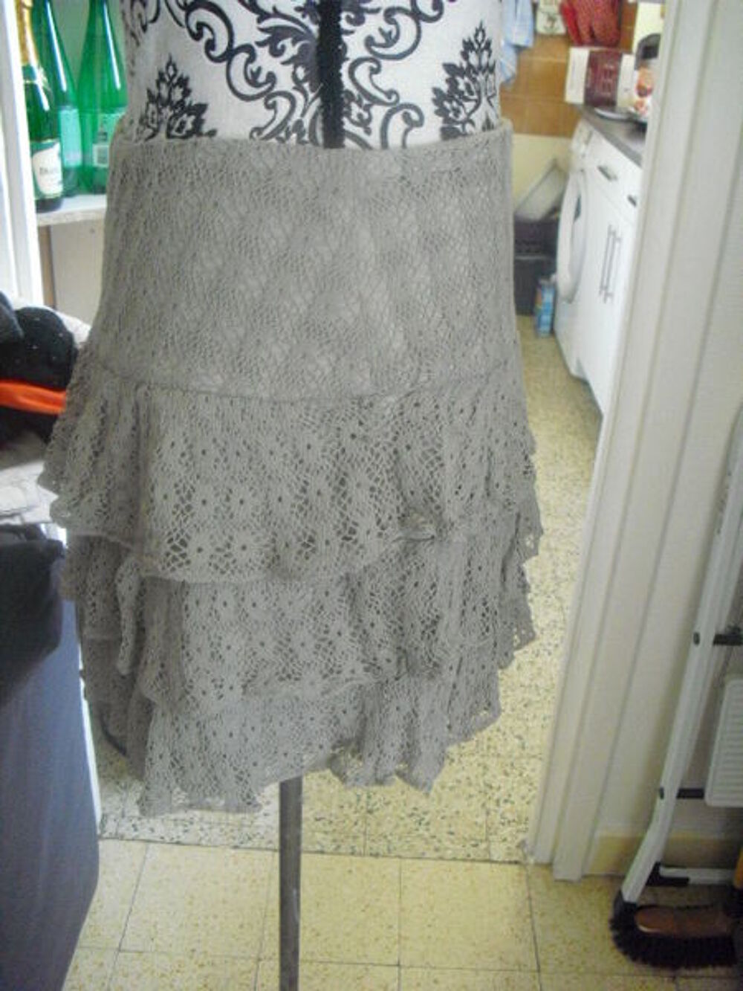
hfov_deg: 39.7
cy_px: 496
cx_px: 372
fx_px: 1030
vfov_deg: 51.4
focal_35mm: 36
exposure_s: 1/30
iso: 800
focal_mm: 6.3
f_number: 3.1
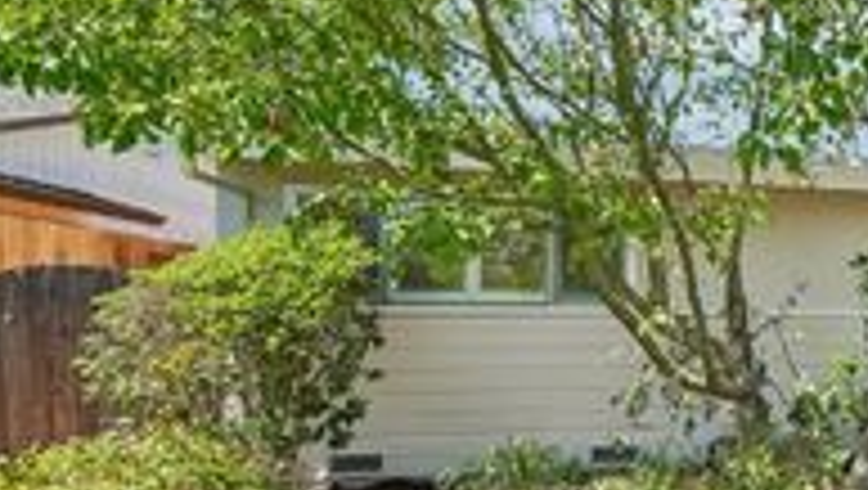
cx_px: 1102
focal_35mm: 38
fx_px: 875
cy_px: 317
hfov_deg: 36.6
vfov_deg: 31.1
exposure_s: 1/800
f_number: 8
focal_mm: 14
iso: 640
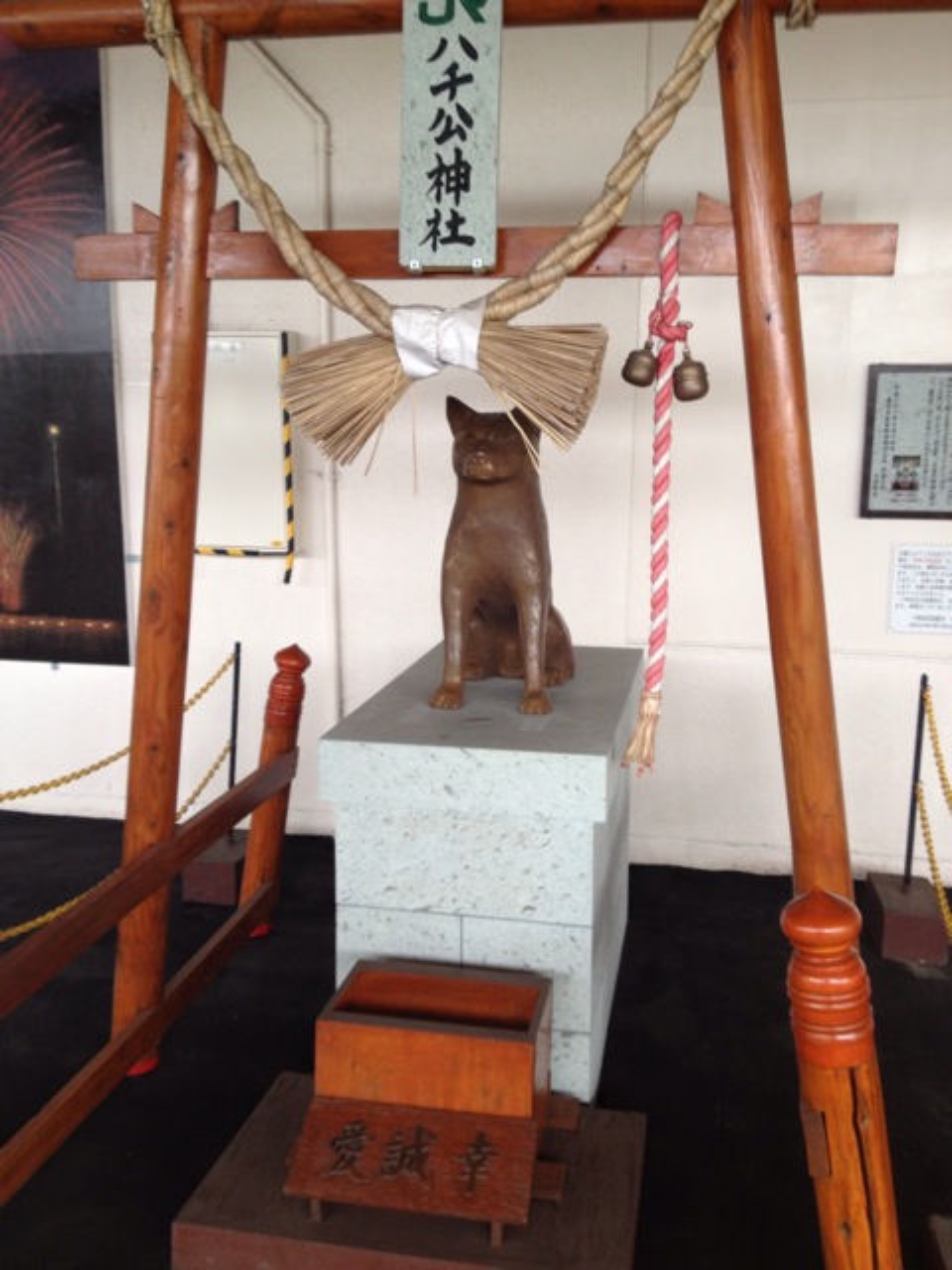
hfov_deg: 40.7
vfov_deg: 52.6
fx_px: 1283
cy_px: 635
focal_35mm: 35
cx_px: 476
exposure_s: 1/20
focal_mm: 4.28
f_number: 2.4
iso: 80
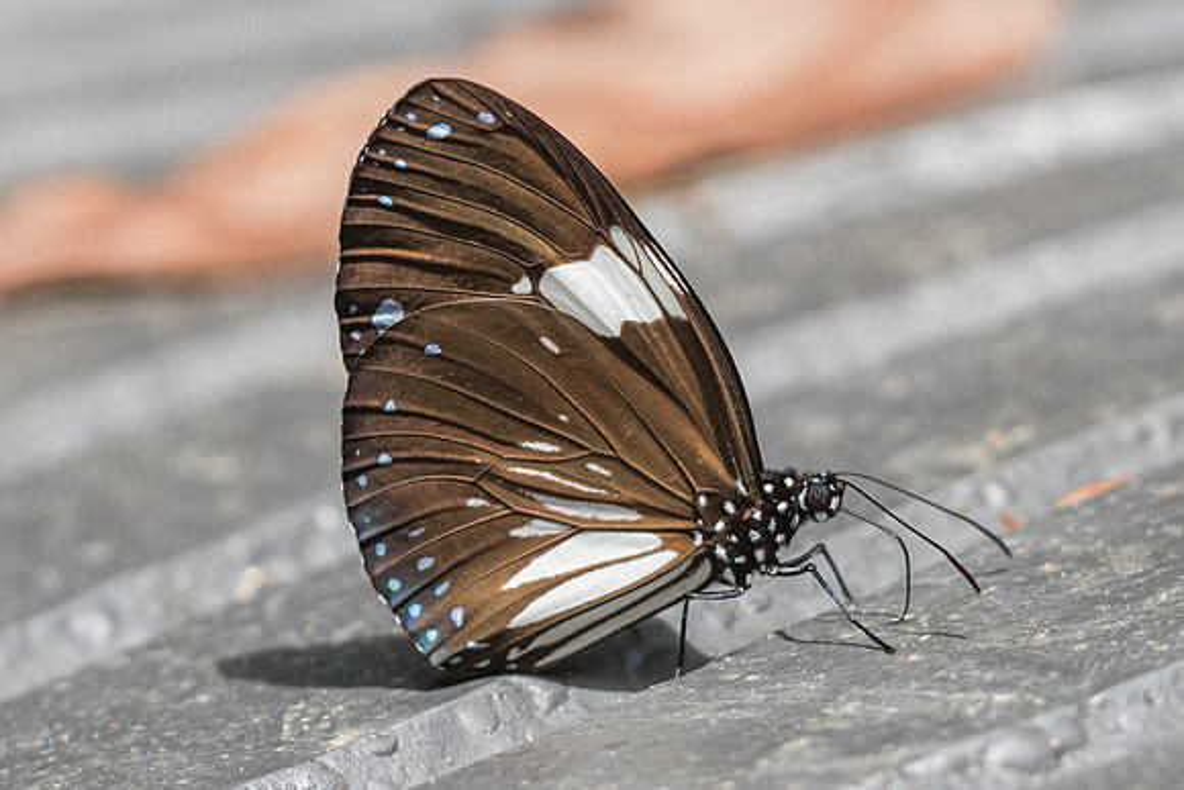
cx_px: 616
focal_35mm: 522
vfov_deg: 2.6
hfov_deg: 4.0
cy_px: 445
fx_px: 17160
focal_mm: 150
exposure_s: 1/4000
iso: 800
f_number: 4
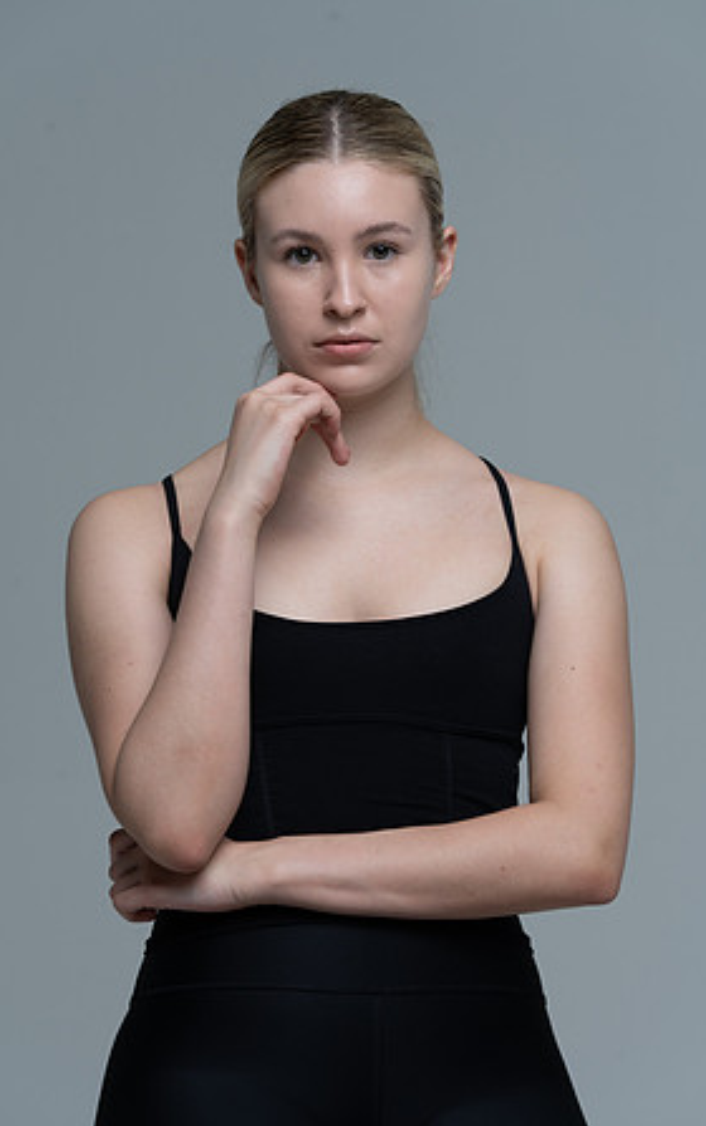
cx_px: 353
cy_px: 564
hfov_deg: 6.4
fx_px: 6301
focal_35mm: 205
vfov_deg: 10.2
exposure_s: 1/160
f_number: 9
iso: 320
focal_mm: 200
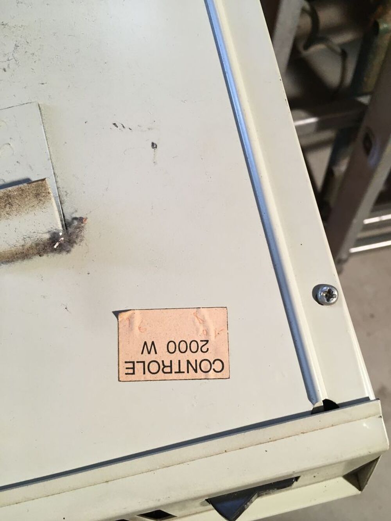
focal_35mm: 29
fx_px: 437
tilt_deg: -81.4
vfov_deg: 61.7
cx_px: 196
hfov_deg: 48.2
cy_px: 260
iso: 64
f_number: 2.2
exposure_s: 1/33
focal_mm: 4.15
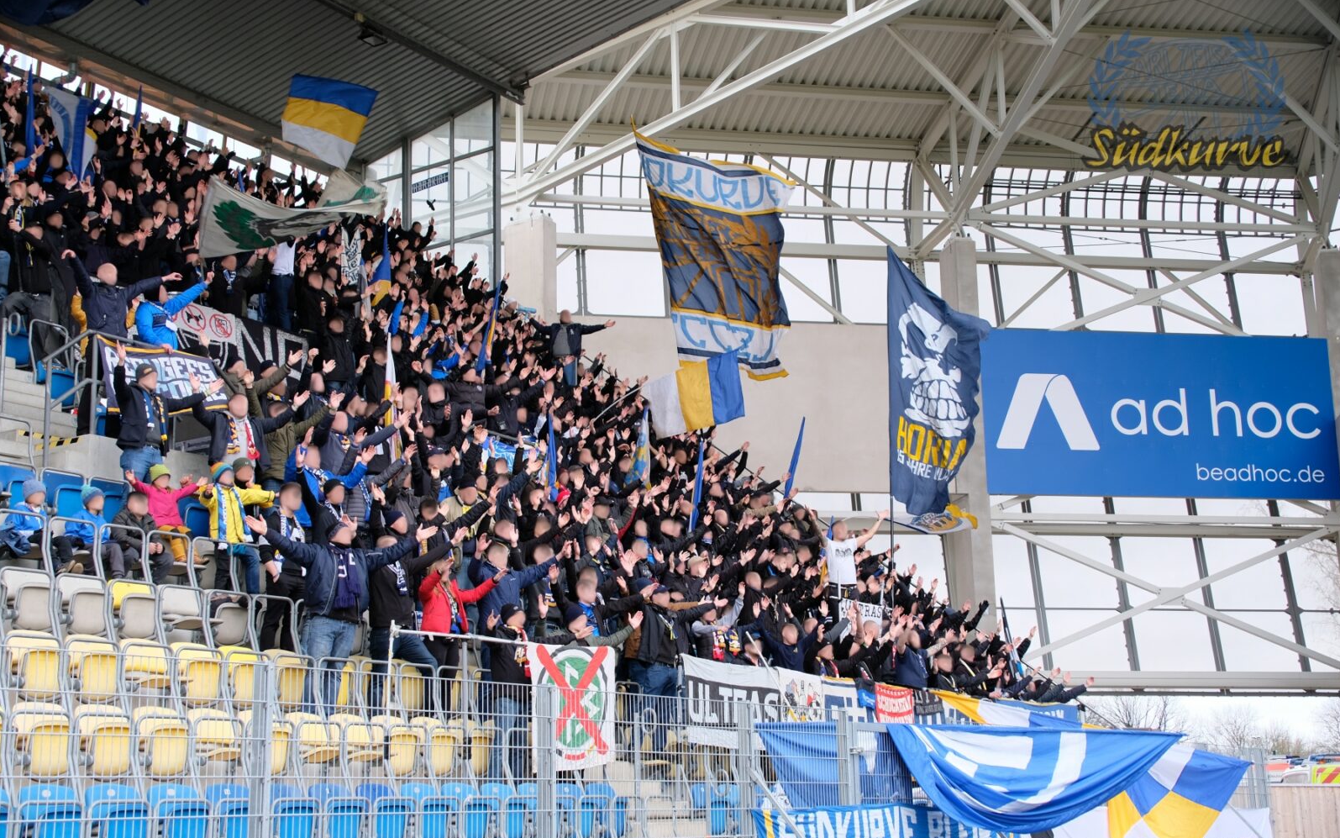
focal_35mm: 46
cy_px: 445
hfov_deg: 43.5
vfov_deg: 28.0
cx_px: 670
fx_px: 1680
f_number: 4.5
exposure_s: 1/125
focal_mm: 29.8
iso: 400
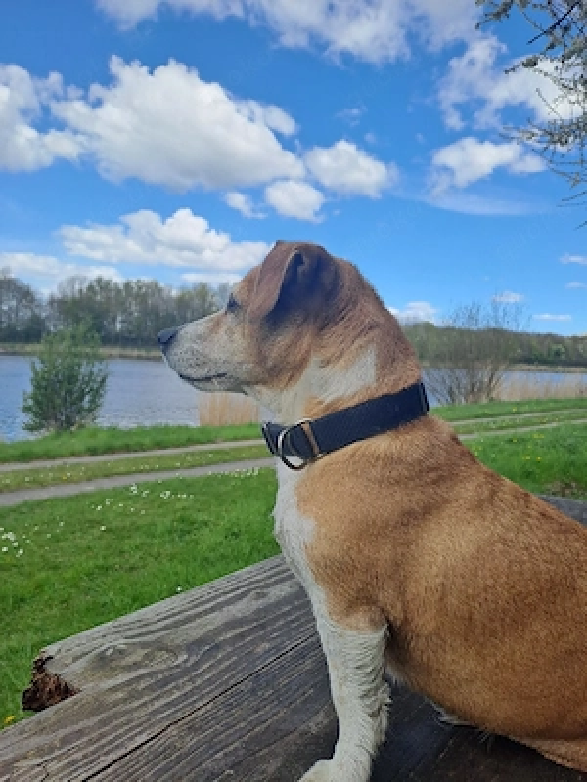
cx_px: 294
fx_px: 565
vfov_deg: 69.4
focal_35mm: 25
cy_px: 391
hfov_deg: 54.9
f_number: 1.8
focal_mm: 4.65
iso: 32
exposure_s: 1/1429
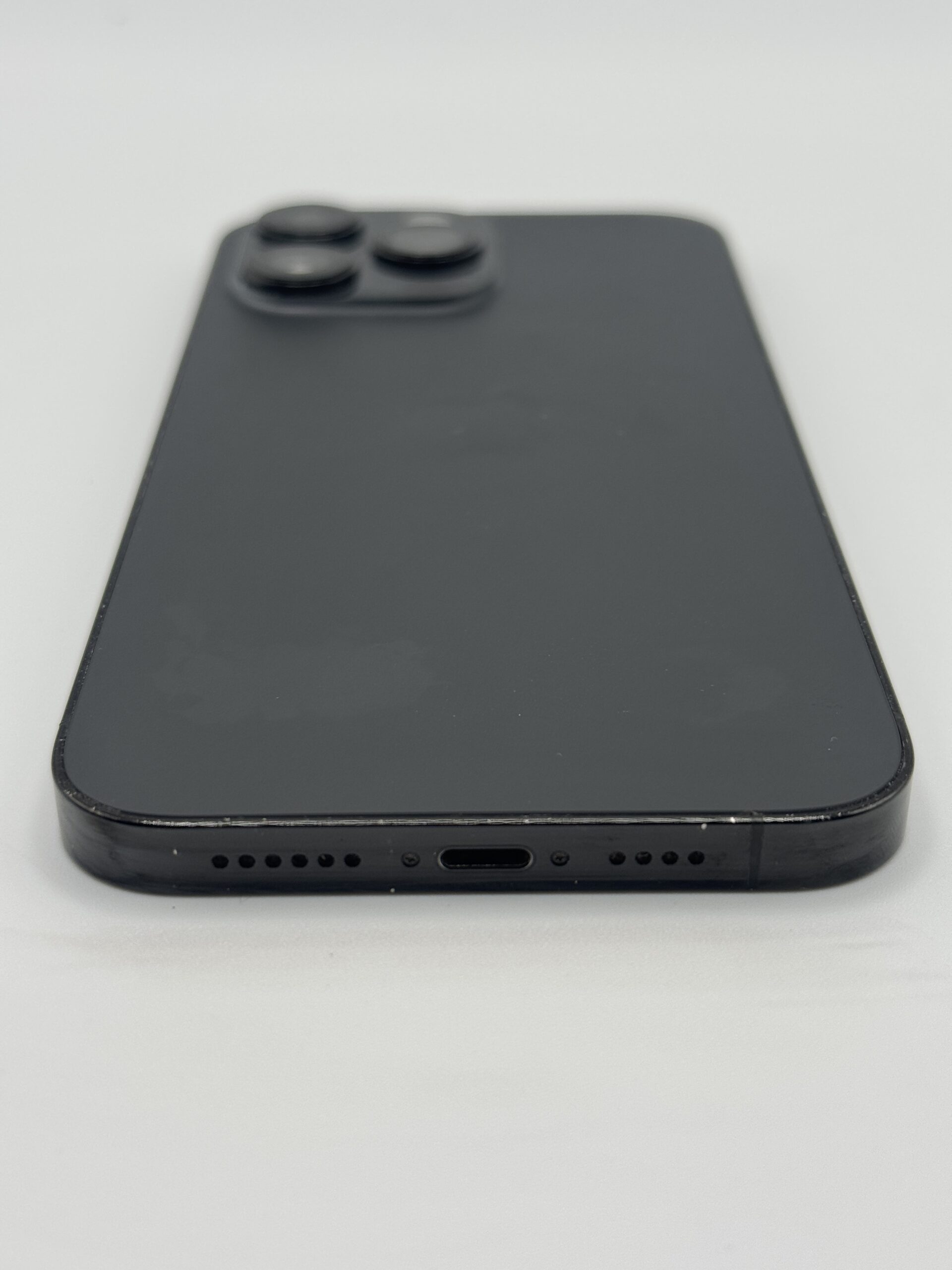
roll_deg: +0.4
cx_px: 476
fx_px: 1760
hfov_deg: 30.3
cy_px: 635
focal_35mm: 48
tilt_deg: -30.7
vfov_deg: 39.7
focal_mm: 6.76
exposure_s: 1/1094
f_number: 1.78
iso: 64
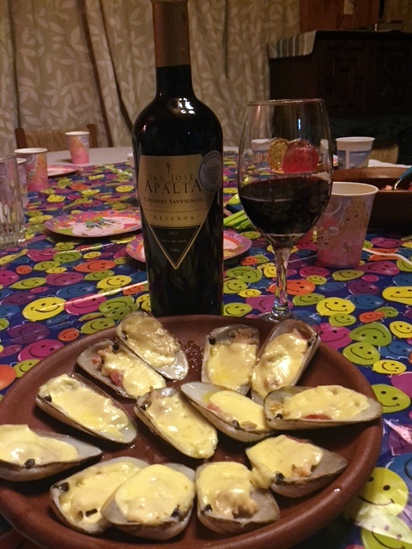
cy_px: 274
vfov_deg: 61.7
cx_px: 206
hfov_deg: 48.2
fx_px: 460
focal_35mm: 29
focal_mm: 4.15
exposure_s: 1/15
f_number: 2.2
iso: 250
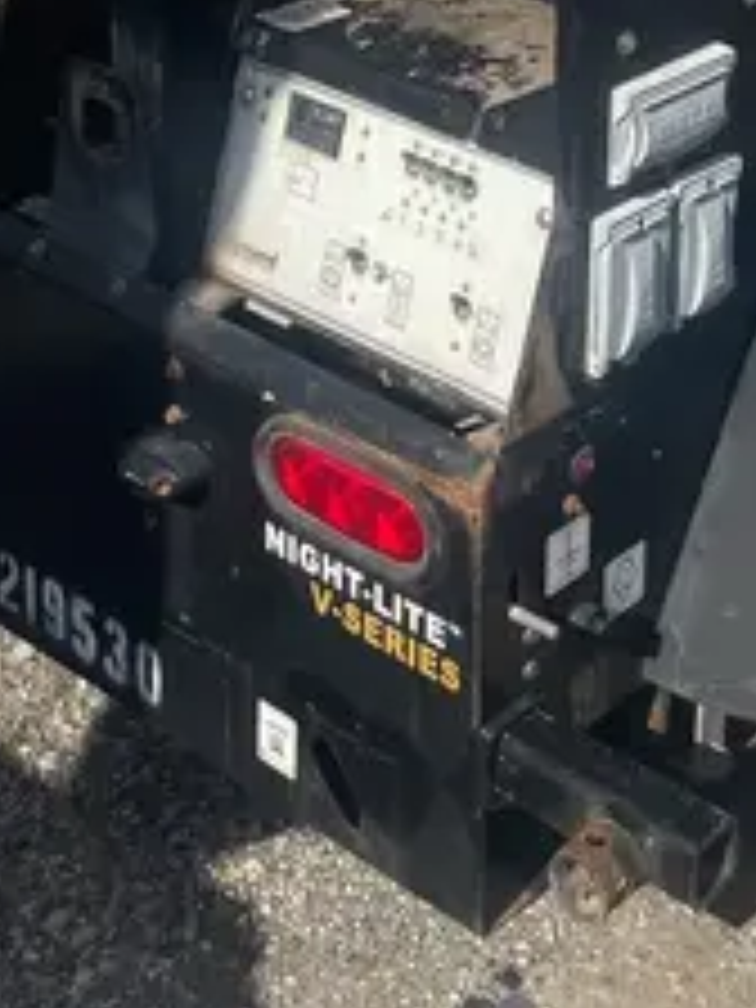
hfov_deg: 16.8
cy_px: -376
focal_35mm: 85
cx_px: 842
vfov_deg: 20.6
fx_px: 2475
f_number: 1.6
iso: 32
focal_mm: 4.2
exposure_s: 1/5051
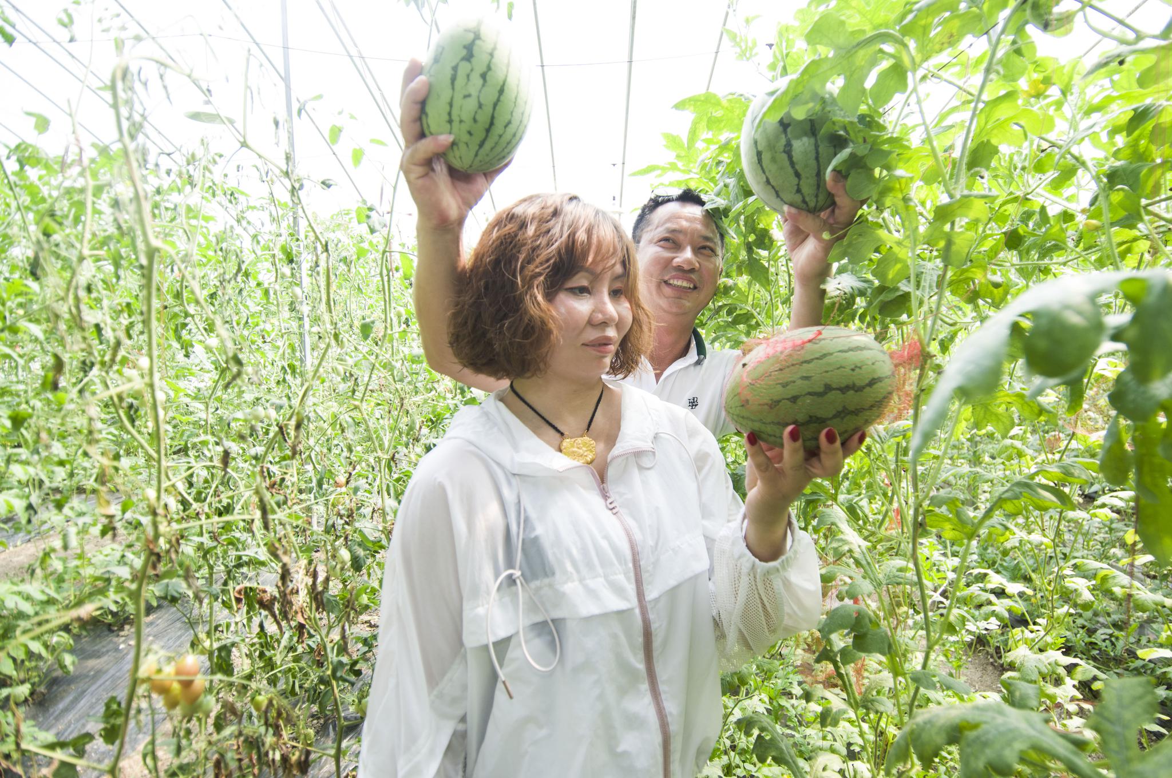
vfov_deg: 67.2
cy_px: 389
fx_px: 585
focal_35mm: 18
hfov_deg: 90.1
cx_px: 586
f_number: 4.5
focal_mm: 12
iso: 200
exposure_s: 1/200
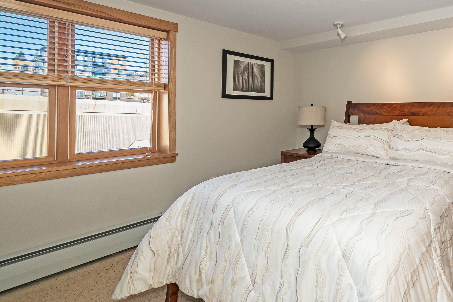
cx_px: 335
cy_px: 116
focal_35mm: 22
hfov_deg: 74.1
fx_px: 274
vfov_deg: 57.1
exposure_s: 1/200
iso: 500
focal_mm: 14.5
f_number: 9
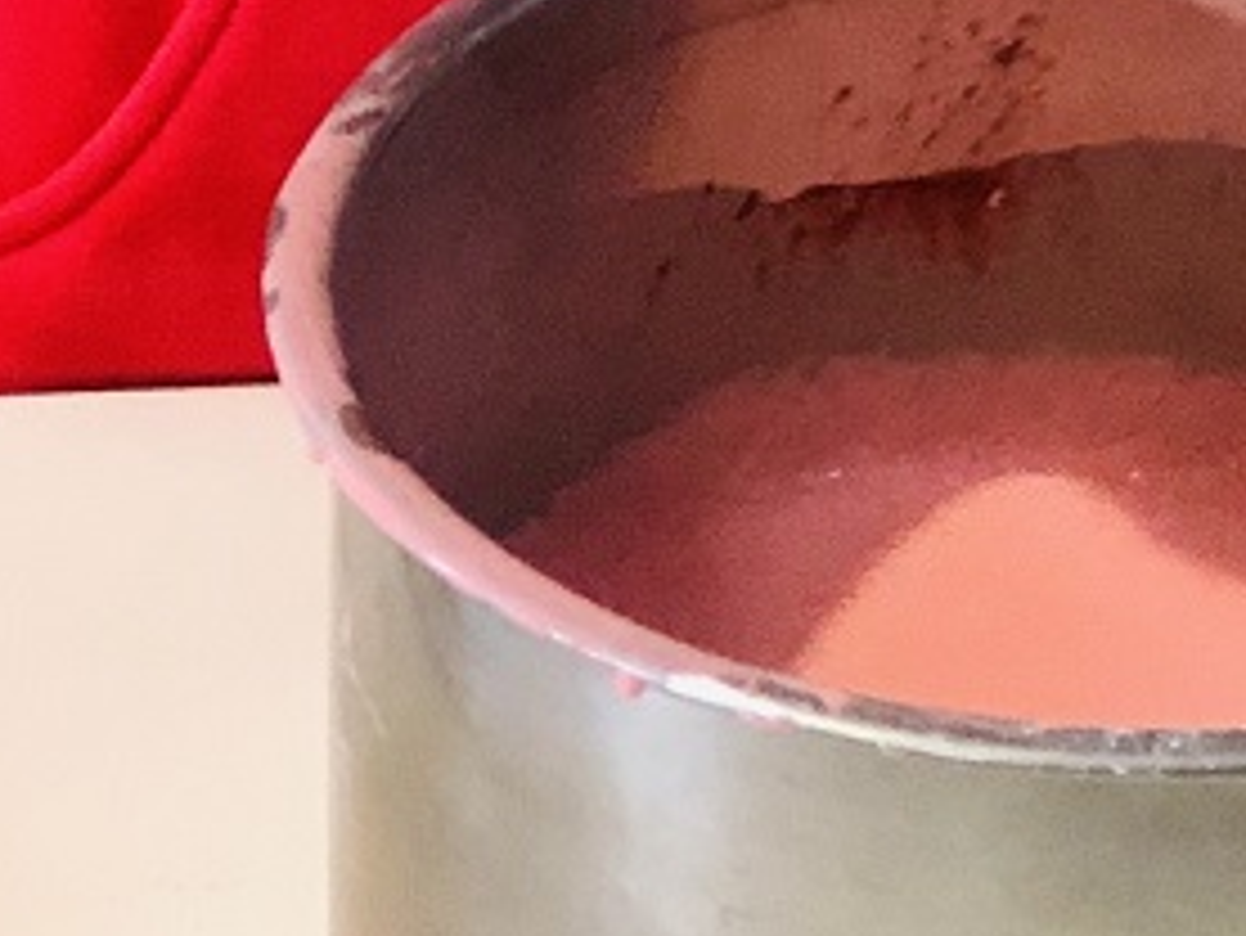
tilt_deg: -26.4
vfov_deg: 4.4
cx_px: 1975
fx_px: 11847
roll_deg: -4.5
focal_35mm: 329
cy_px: -1372
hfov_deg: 5.9
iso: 400
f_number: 2.8
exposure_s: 1/120
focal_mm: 6.6
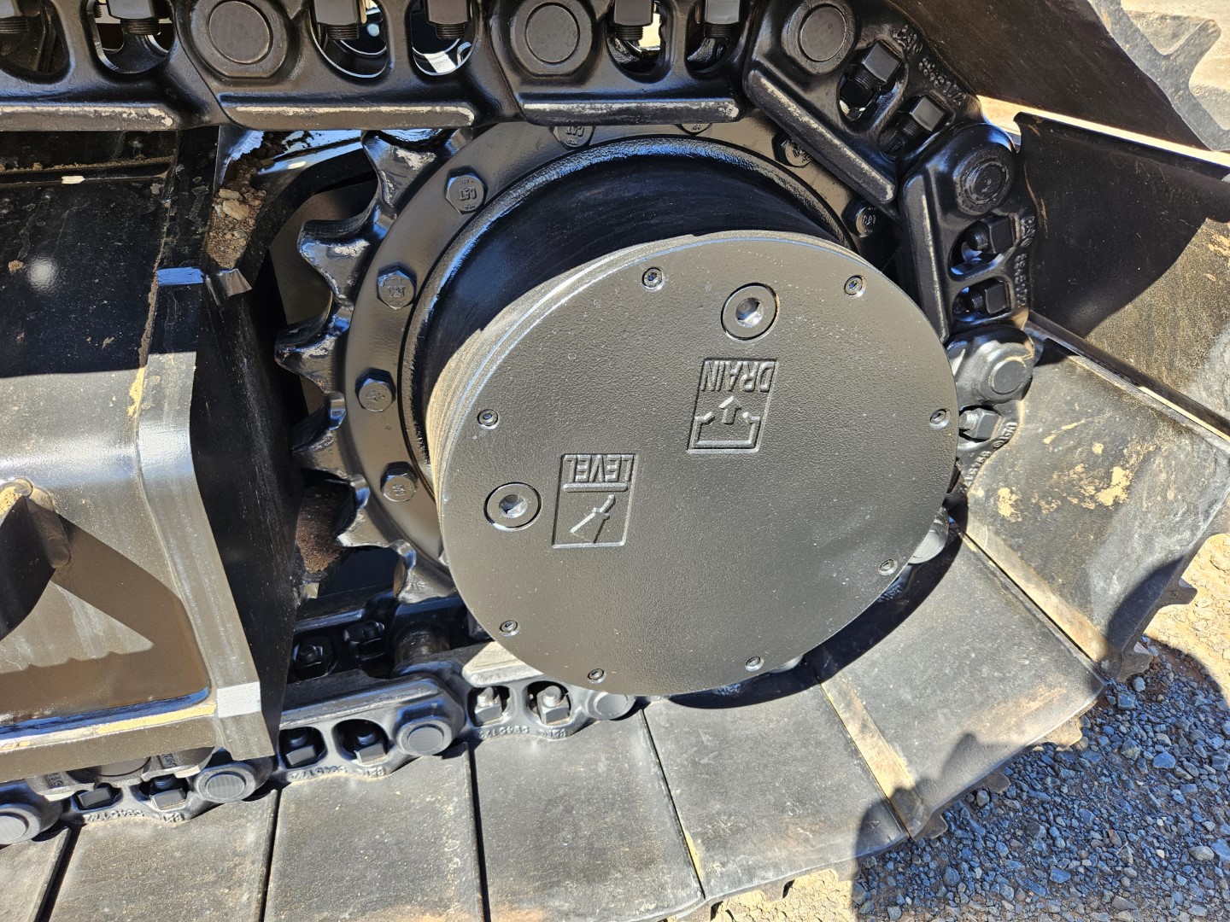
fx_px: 817
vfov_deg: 58.9
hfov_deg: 73.9
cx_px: 615
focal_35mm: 23
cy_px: 461
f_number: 1.8
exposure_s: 1/180
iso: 40
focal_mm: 5.4
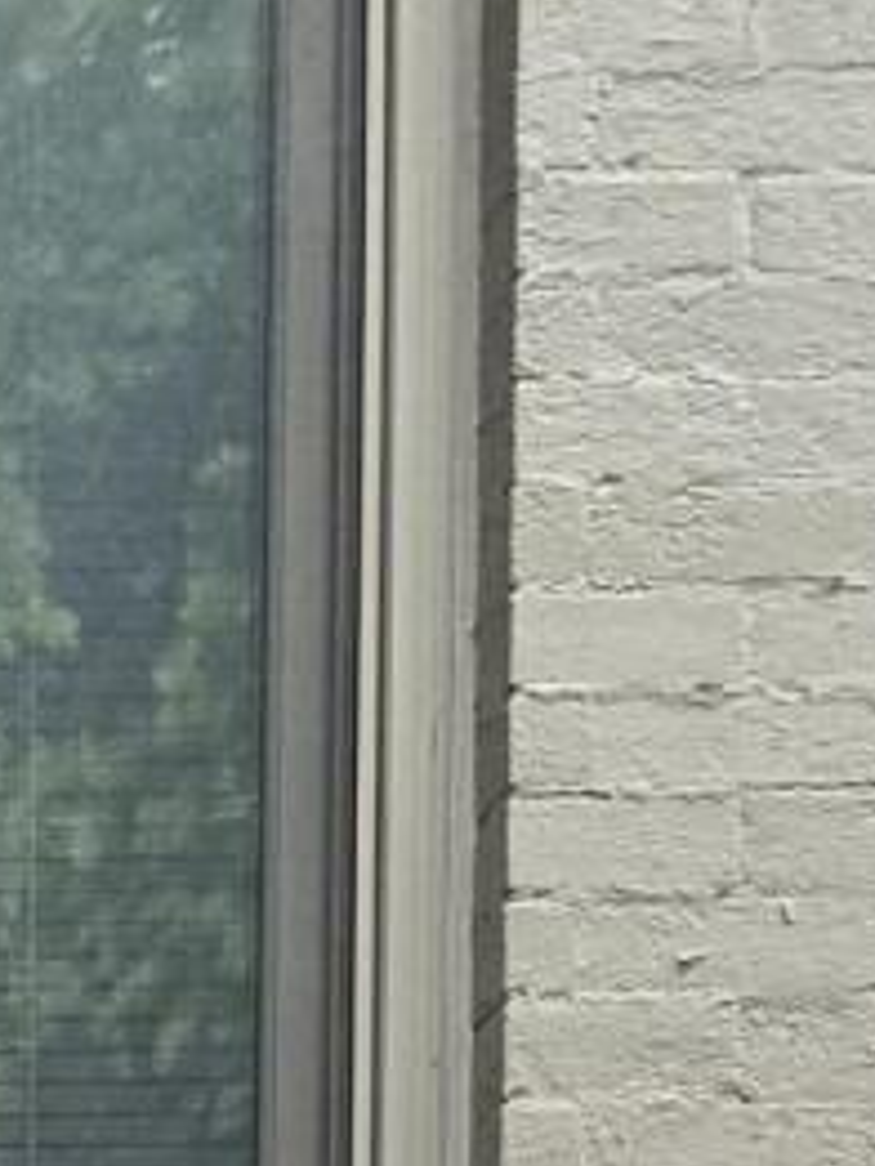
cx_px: -1714
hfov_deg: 7.2
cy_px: 4106
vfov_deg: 8.1
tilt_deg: -6.0
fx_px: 6196
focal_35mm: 184
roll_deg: +1.6
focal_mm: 6.76
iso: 80
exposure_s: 1/1238
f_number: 1.78
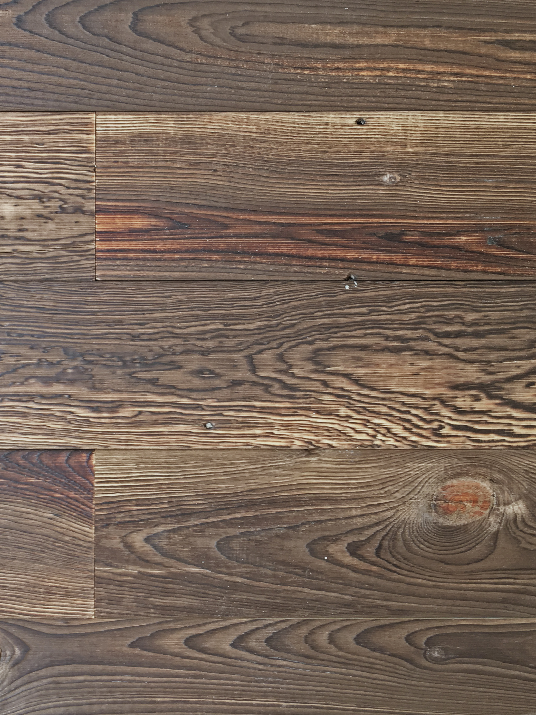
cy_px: 352
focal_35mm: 42
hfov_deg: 33.7
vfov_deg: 44.8
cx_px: 140
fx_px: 867
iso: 32
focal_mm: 4.15
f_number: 2.2
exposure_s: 1/60
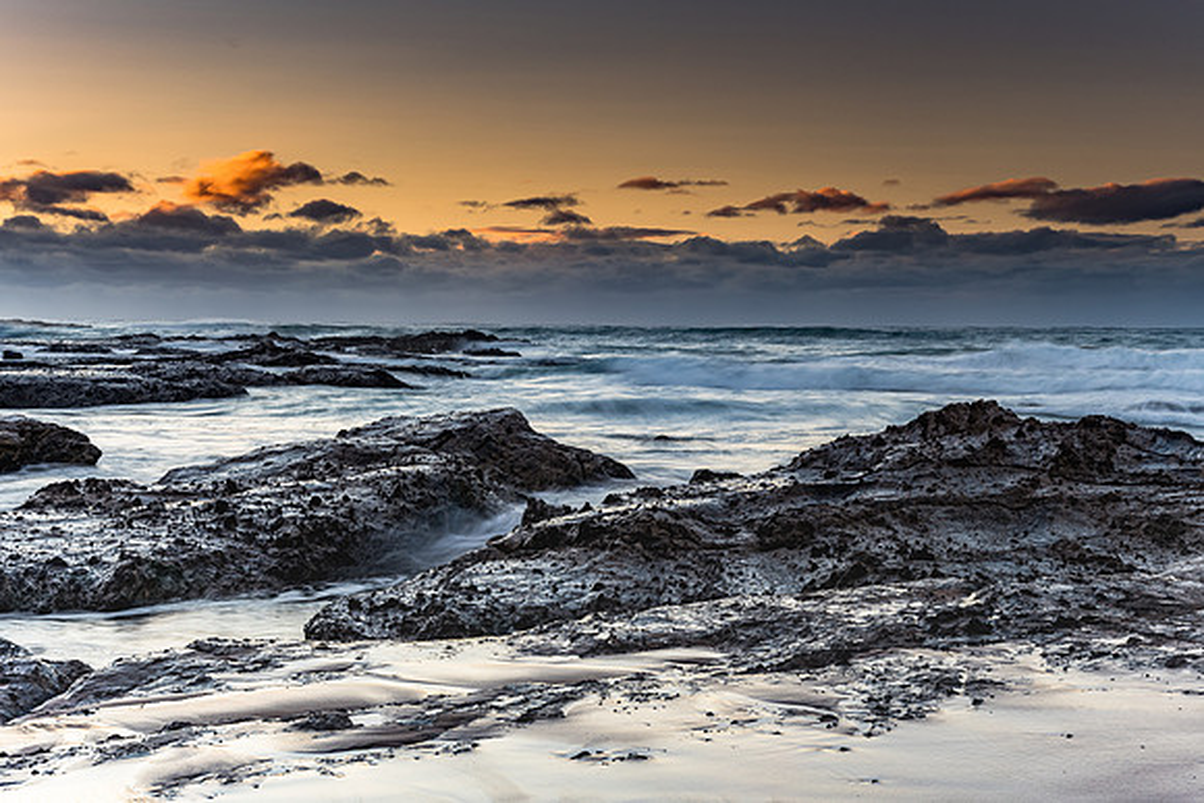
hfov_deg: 37.8
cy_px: 402
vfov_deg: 25.8
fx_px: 1757
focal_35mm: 53
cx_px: 602
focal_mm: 35
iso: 80
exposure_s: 1/1.25
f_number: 9
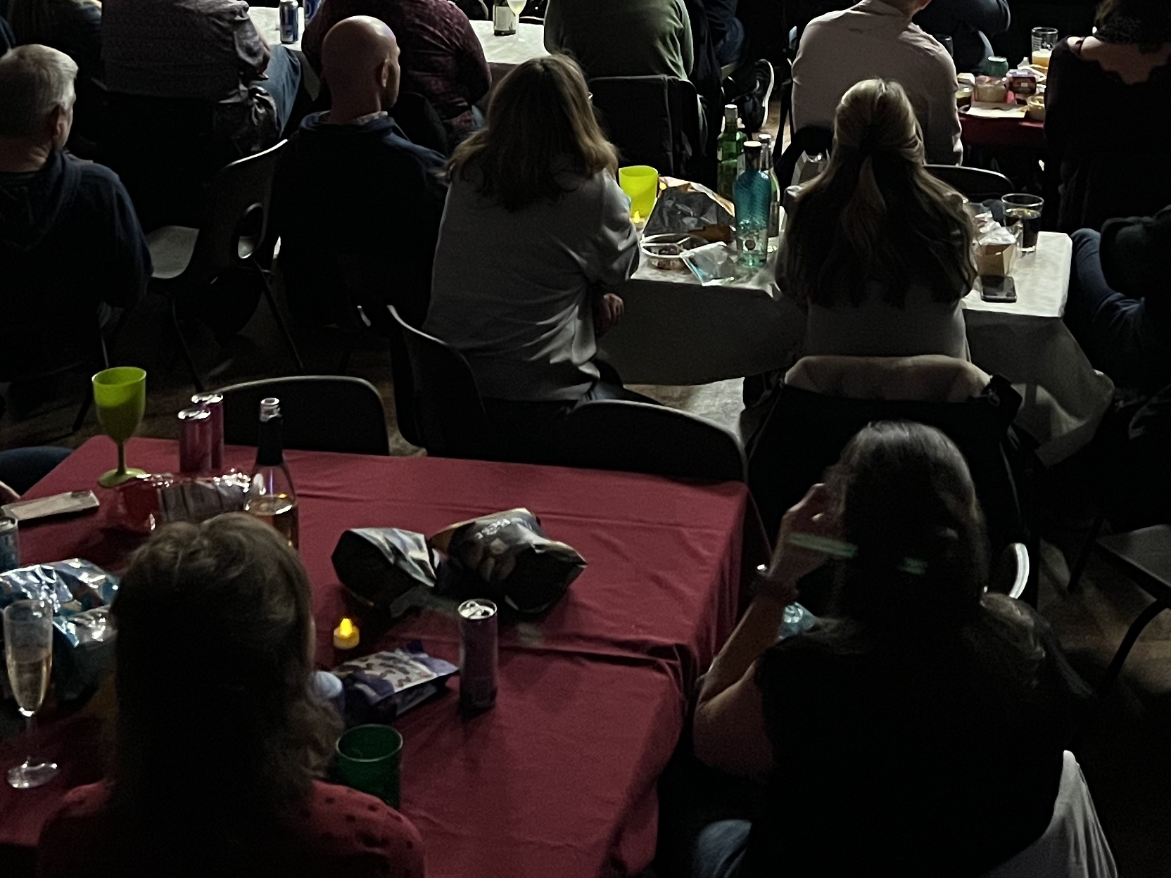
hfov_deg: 30.7
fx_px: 2131
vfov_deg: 21.6
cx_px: 602
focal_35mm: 63
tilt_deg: -7.7
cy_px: -180
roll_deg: +0.5
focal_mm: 5.7
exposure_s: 1/33
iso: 640
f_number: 1.5
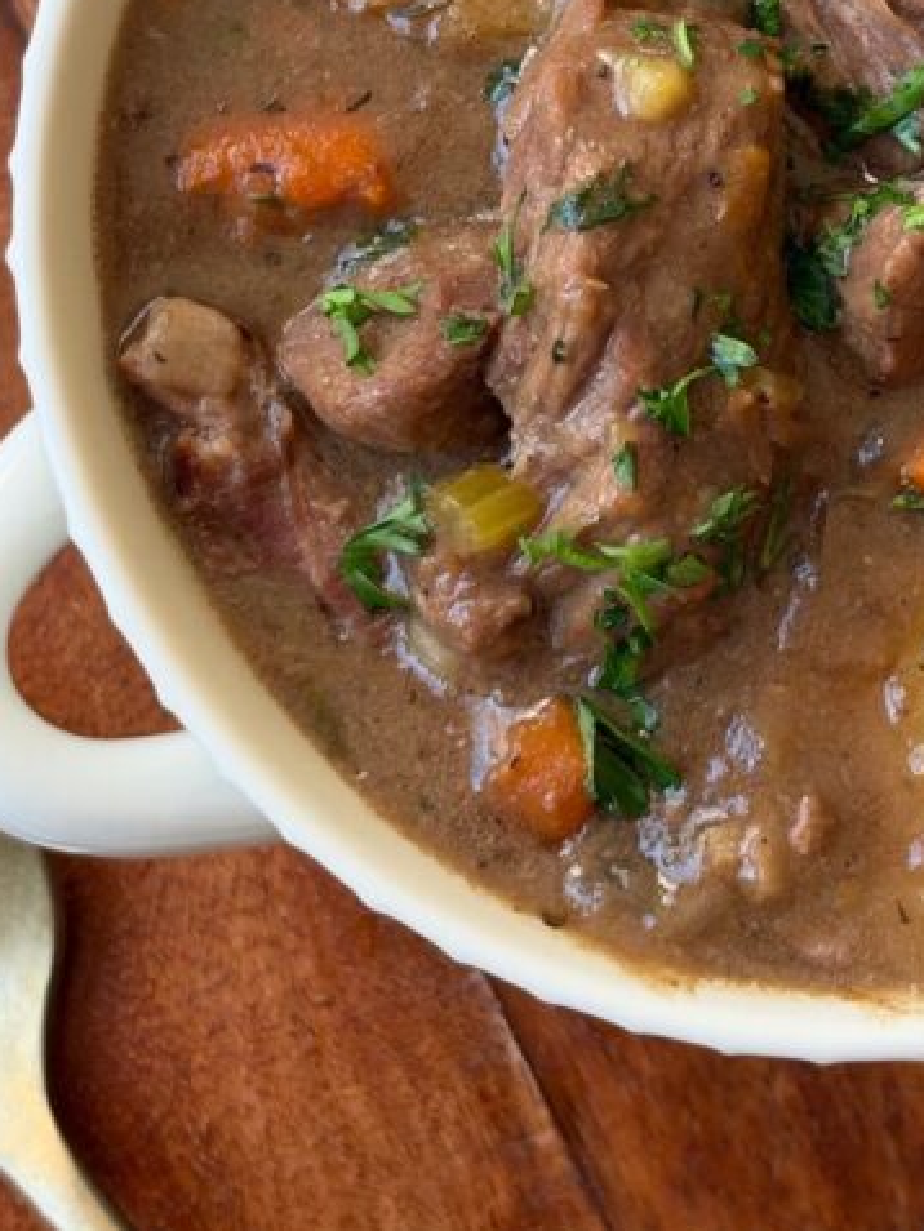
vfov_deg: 18.9
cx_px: 810
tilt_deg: -88.0
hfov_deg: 14.2
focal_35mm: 103
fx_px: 3664
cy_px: 235
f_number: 1.8
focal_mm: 6.93
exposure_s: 1/64
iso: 100
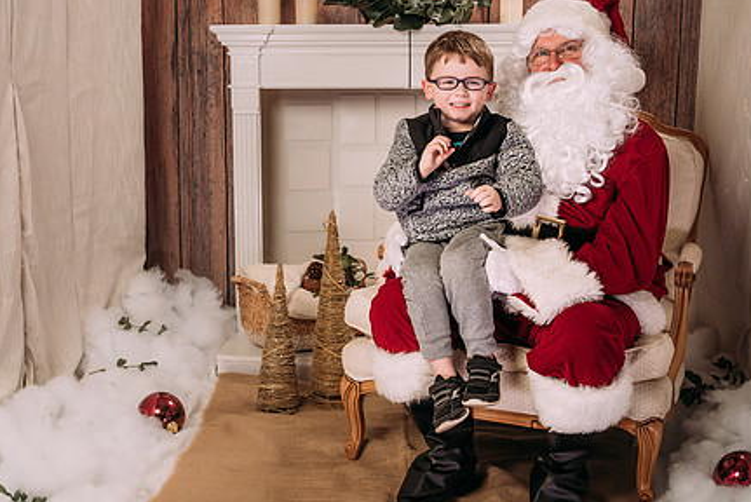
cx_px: 307
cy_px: 266
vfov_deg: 23.8
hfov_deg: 34.9
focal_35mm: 57
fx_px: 1190
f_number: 5.6
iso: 200
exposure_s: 1/125
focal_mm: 35
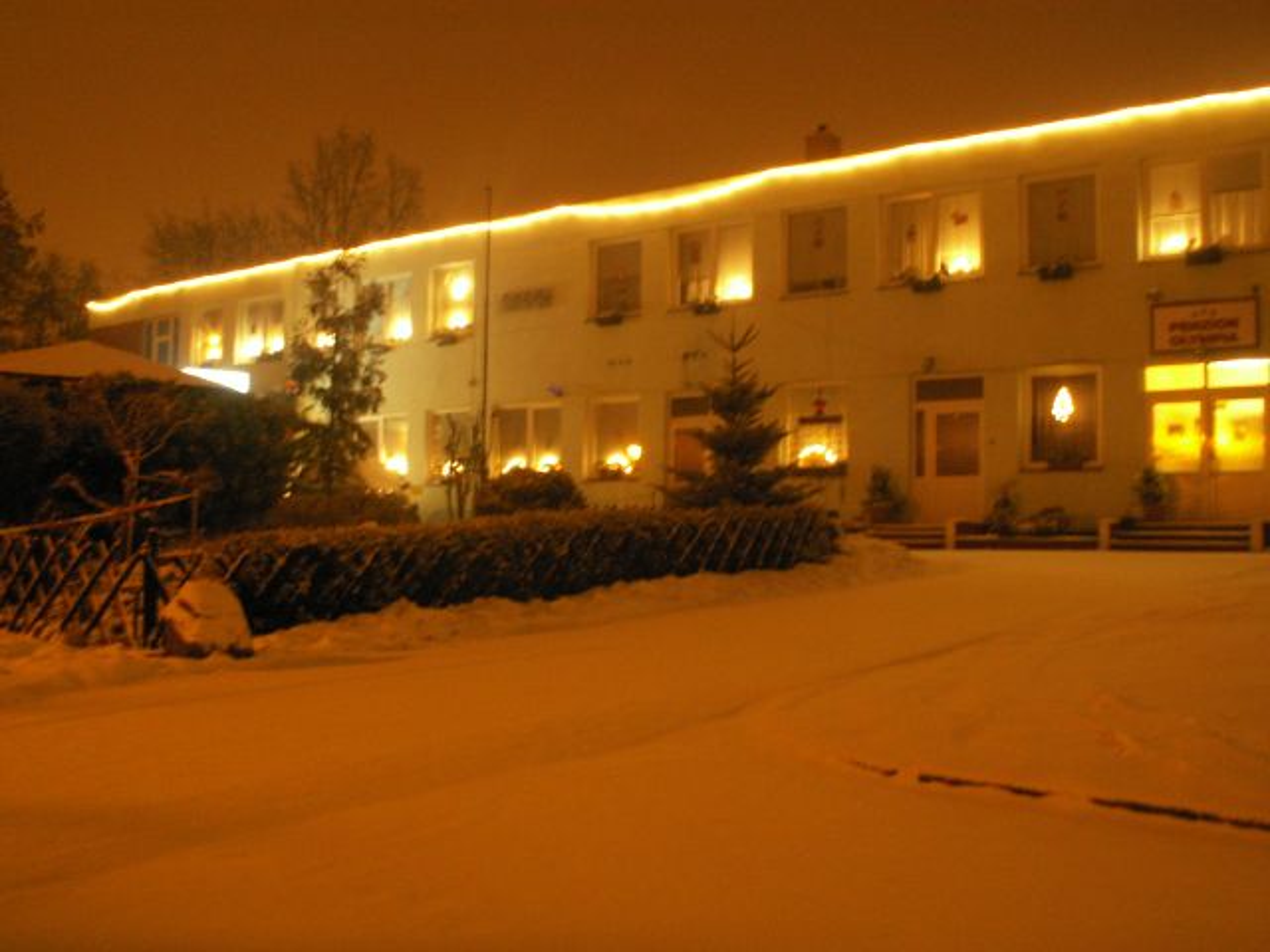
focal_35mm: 26
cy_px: 476
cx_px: 635
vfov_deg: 53.1
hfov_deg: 67.3
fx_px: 954
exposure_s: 1.6
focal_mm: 4.52
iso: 160
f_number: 2.8
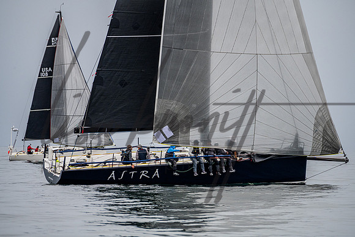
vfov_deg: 3.4
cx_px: 178
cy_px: 118
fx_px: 3945
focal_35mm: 400
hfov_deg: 5.2
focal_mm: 400
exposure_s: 1/1600
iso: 800
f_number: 8
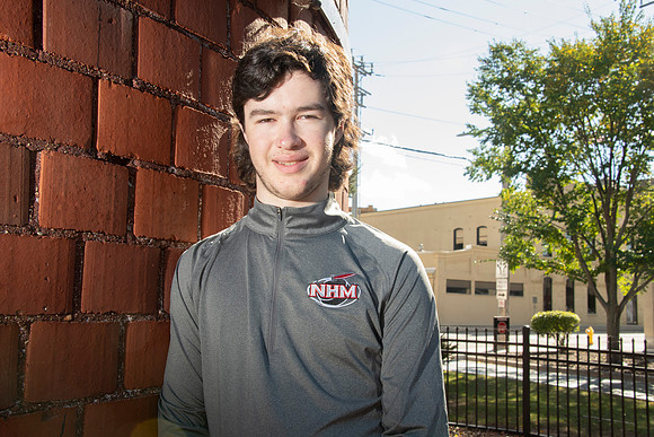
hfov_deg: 44.5
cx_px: 327
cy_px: 218
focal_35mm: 44
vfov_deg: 30.5
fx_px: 799
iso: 800
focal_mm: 44
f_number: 13
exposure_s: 1/160
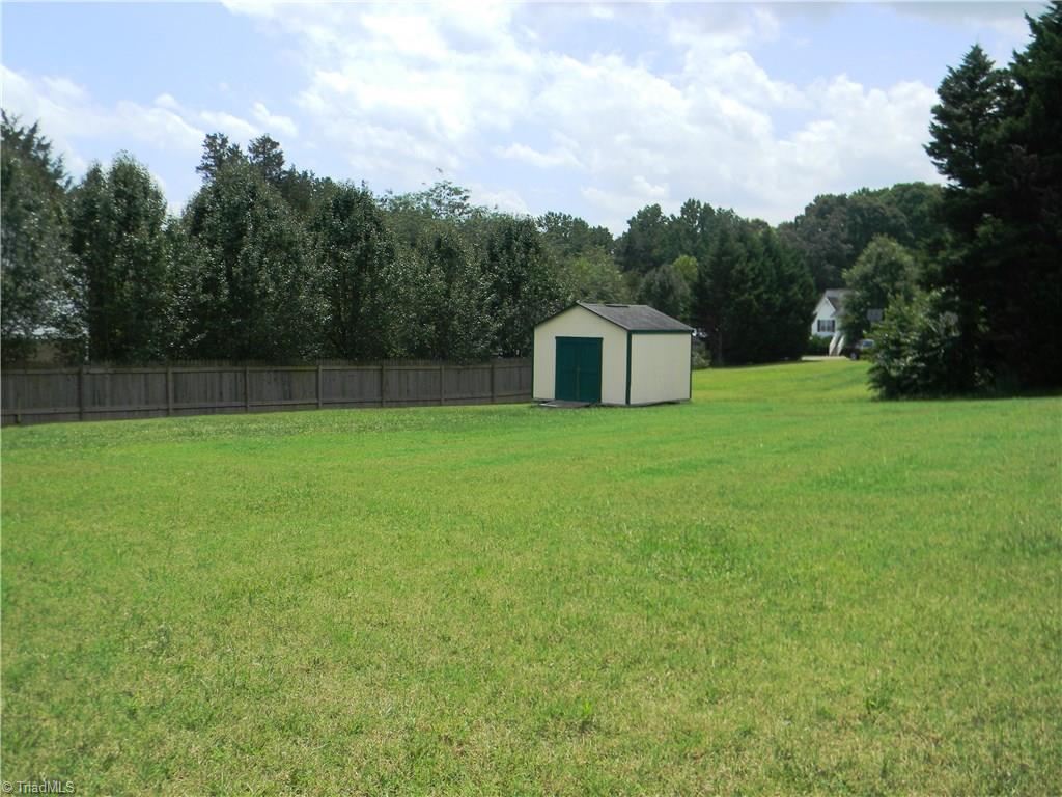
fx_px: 1104
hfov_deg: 51.4
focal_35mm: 36
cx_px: 531
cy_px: 398
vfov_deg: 39.7
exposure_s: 1/223
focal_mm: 6.4
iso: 80
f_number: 7.4
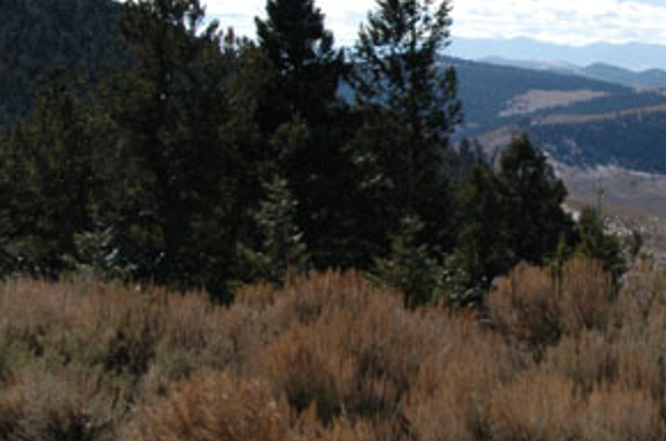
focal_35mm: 87
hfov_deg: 22.8
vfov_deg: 15.6
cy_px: 107
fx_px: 1606
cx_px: 599
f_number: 11
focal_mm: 24
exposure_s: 1/500
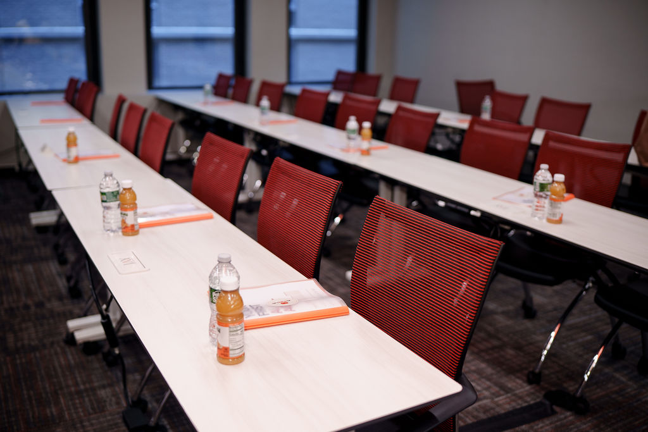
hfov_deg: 54.4
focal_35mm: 35
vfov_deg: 37.9
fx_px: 630
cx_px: 324
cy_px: 216
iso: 200
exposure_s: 1/250
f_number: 1.8
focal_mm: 35
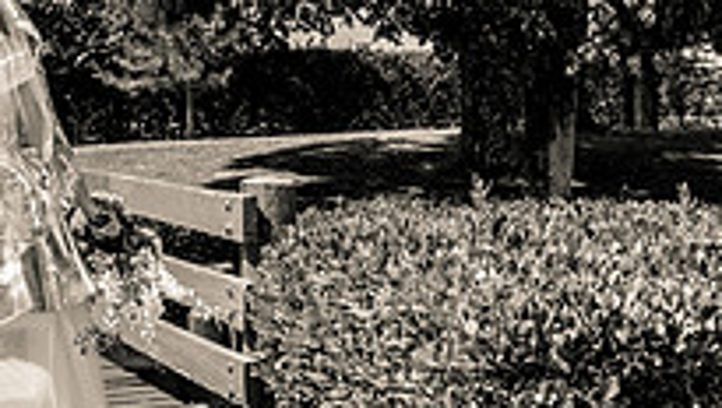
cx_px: 313
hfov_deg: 29.7
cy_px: 171
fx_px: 1361
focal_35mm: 71
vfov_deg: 17.1
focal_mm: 24
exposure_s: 1/8000
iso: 800
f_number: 5.6
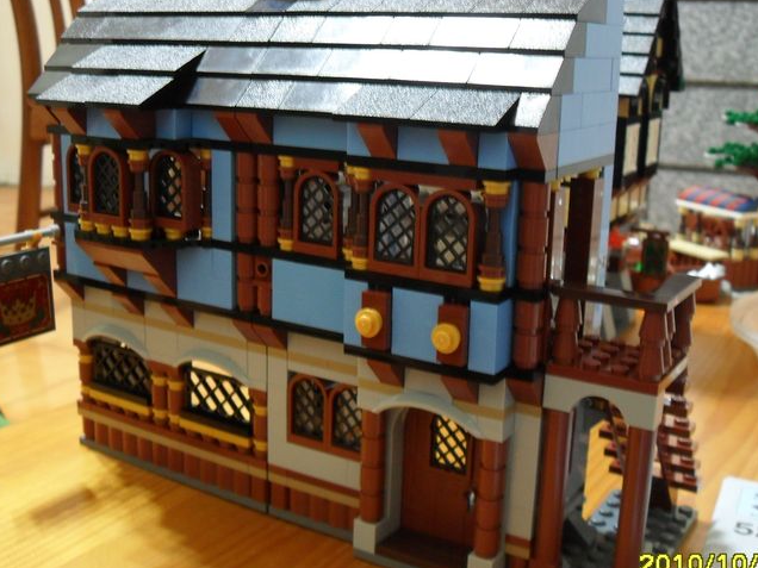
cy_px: 275
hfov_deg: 42.9
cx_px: 353
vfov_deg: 32.9
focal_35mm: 44
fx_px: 963
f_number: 2.8
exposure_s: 1/4
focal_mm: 6.2
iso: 200
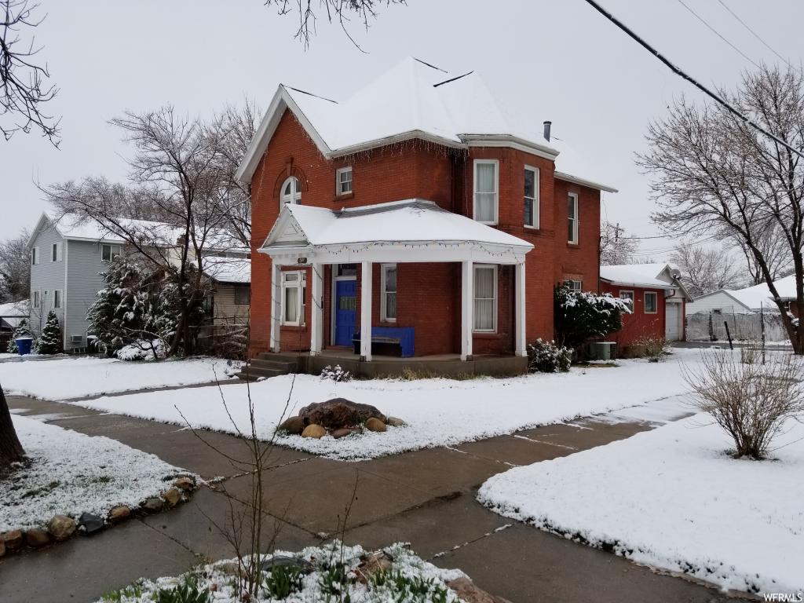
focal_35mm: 26
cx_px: 402
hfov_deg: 67.3
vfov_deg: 53.1
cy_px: 302
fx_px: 604
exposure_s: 1/488
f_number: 1.7
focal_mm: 4.25
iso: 50
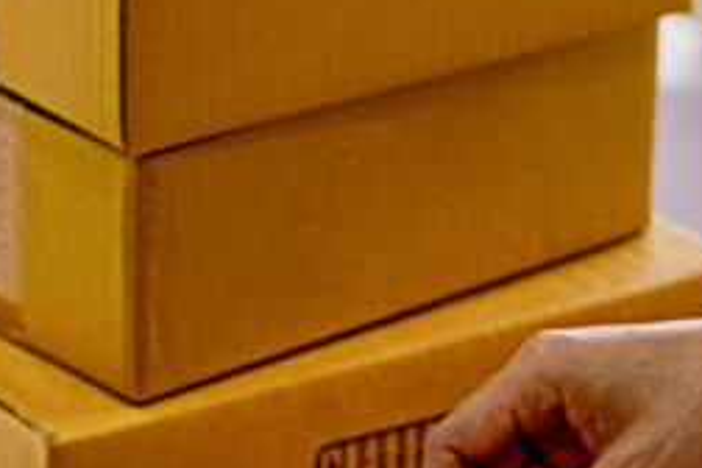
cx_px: -14
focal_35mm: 215
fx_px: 4192
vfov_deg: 6.4
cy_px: 469
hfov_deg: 9.5
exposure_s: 1/100
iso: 400
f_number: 3.2
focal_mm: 35
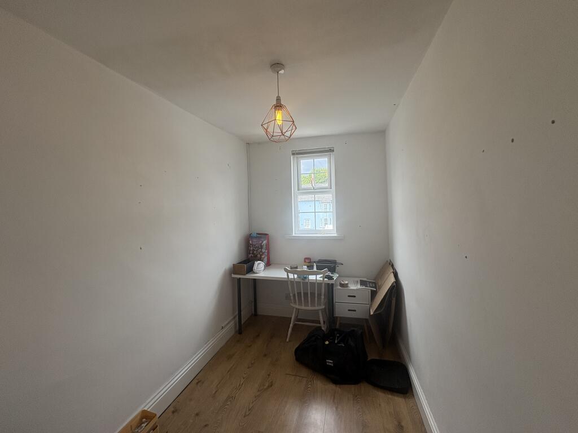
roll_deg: +2.3
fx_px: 234
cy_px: 216
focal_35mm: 14
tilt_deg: -0.8
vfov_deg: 85.7
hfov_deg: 102.1
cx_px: 289
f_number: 2.2
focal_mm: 2.22
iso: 80
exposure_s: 1/117
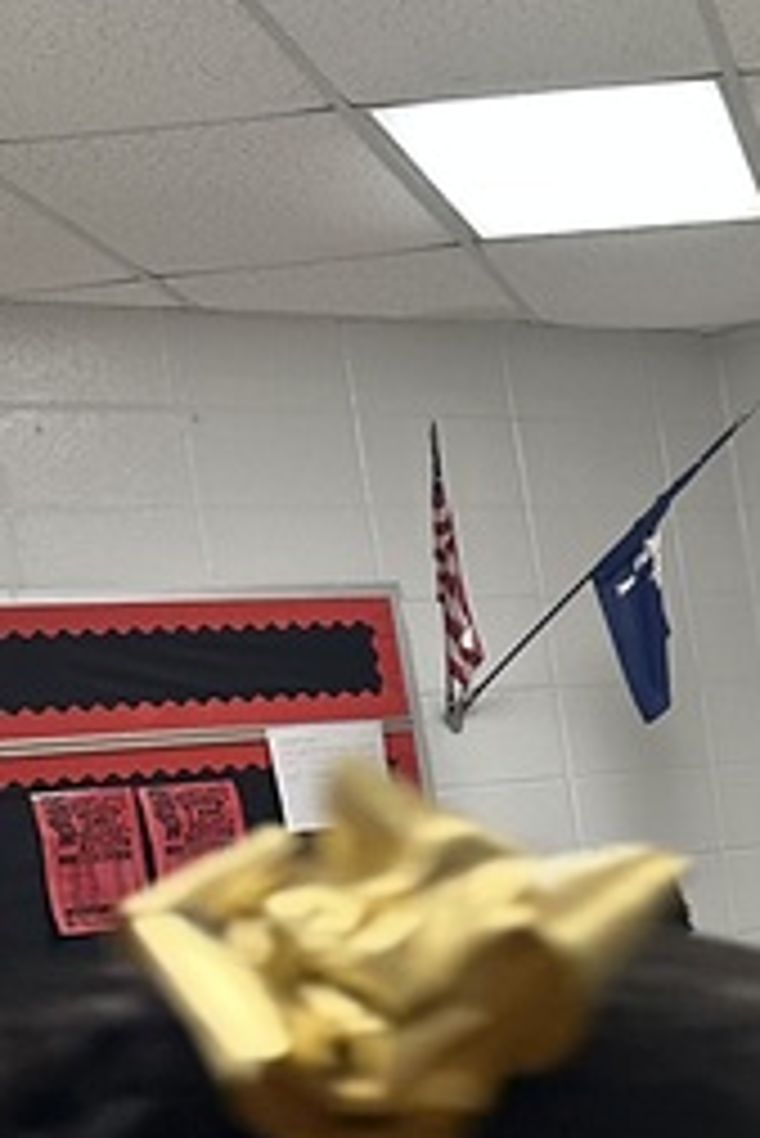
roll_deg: +6.1
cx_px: 1421
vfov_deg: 19.7
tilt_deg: -6.9
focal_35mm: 101
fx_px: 3194
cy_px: 1116
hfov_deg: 12.3
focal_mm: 6.86
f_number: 1.78
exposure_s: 1/120
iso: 160
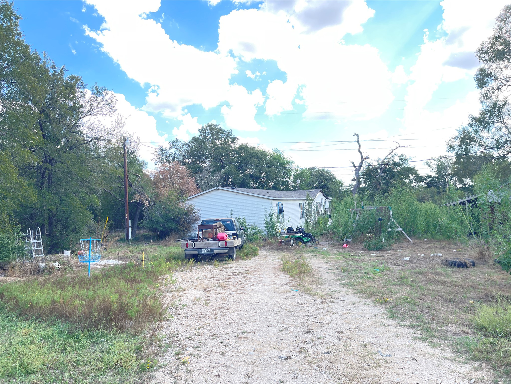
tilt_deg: +1.1
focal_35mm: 25
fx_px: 369
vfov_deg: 54.9
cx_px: 256
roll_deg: +2.7
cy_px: 192
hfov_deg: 69.4
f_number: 1.6
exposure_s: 1/305
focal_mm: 5.1
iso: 32
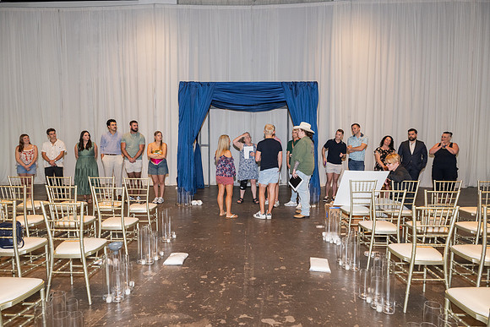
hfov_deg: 73.2
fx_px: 330
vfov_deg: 52.7
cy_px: 164
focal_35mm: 24
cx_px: 245
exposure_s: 1/60
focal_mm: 24
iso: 1600
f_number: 5.6
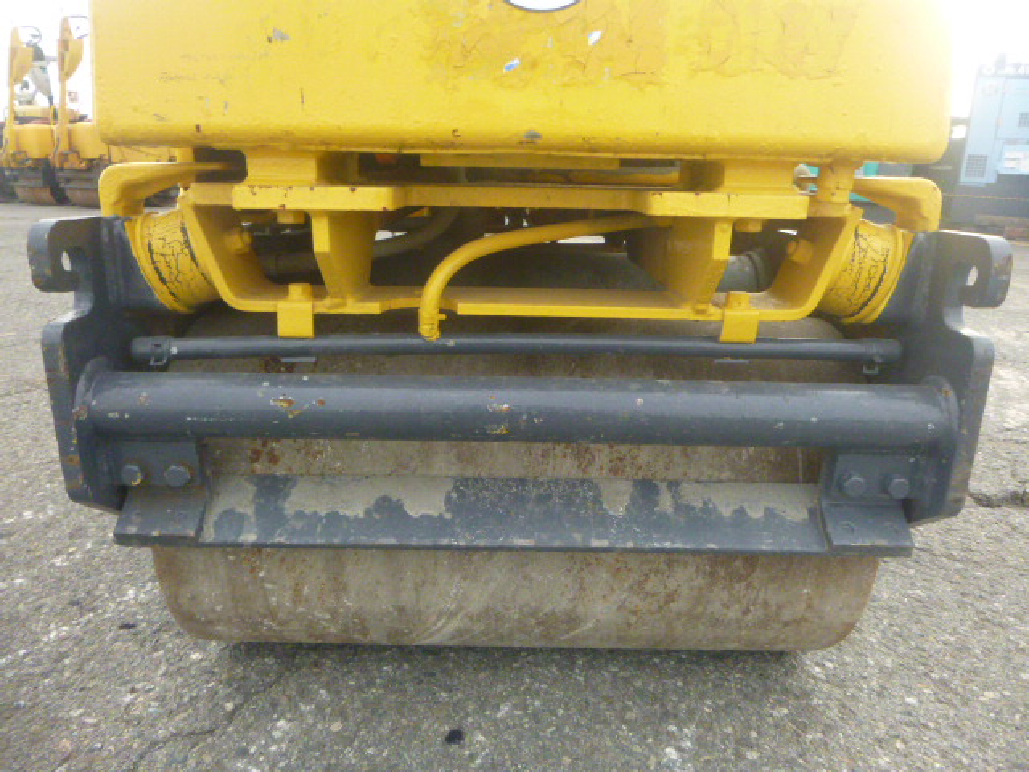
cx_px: 514
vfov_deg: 54.9
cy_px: 386
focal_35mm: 25
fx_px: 743
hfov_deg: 69.4
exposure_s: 1/320
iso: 400
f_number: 9
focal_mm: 4.5
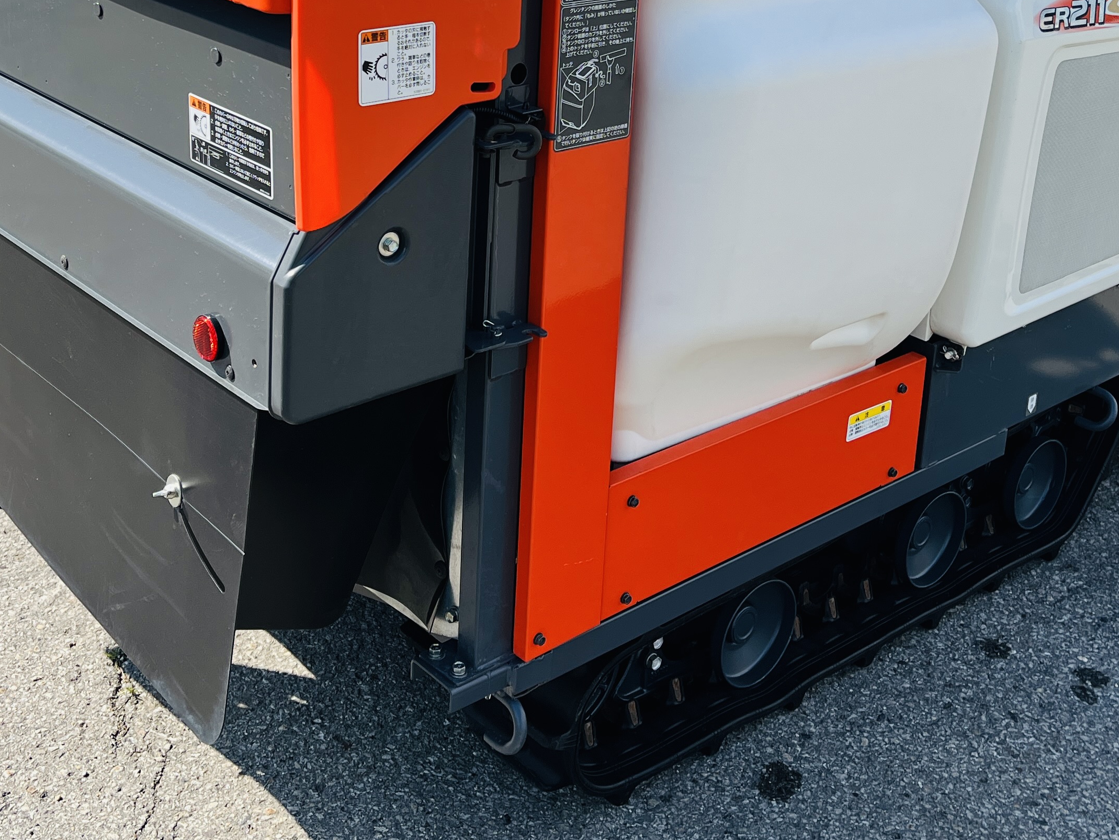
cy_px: 83
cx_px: 551
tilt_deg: -14.0
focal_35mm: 49
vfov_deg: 28.5
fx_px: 1584
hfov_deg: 38.9
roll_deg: -3.4
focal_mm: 5.1
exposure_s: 1/2101
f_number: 1.6
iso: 50
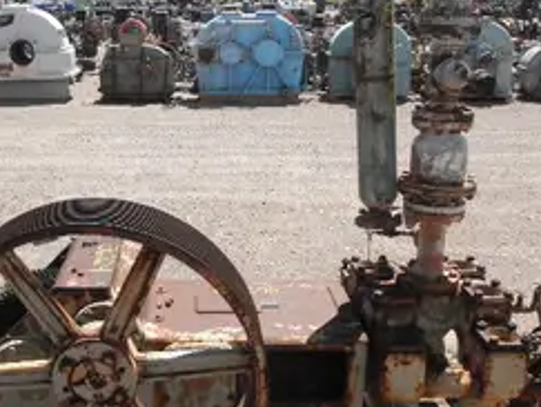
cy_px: 211
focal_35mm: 46
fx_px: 720
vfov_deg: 31.6
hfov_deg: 40.6
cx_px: 174
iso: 64
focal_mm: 5
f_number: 8.5
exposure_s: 1/100
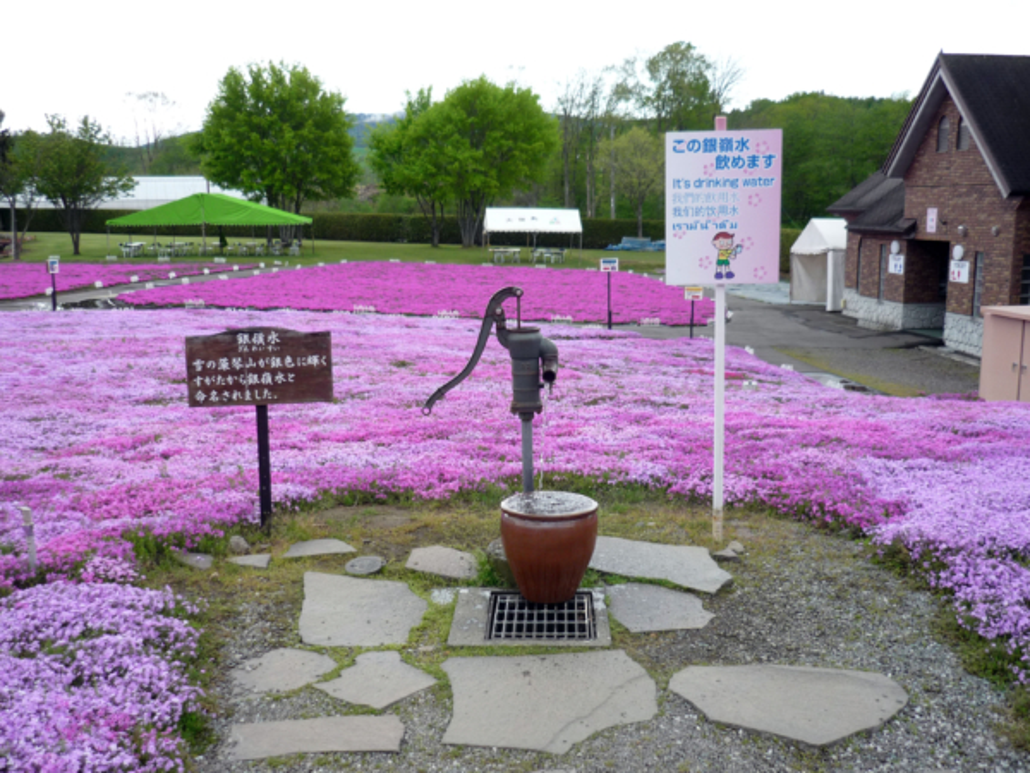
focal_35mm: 33
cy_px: 386
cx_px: 515
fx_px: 982
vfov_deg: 42.9
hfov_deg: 55.4
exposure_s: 1/200
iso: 100
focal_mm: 5.5
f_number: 2.8
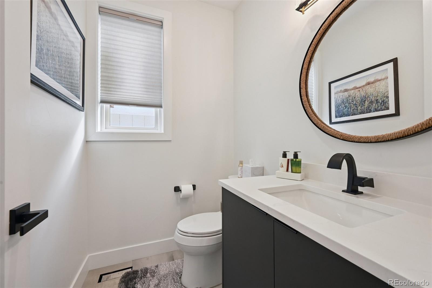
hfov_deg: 104.3
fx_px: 168
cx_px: 216
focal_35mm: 14
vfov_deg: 81.2
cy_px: 144
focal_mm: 14
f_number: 10
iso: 400
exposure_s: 1/15
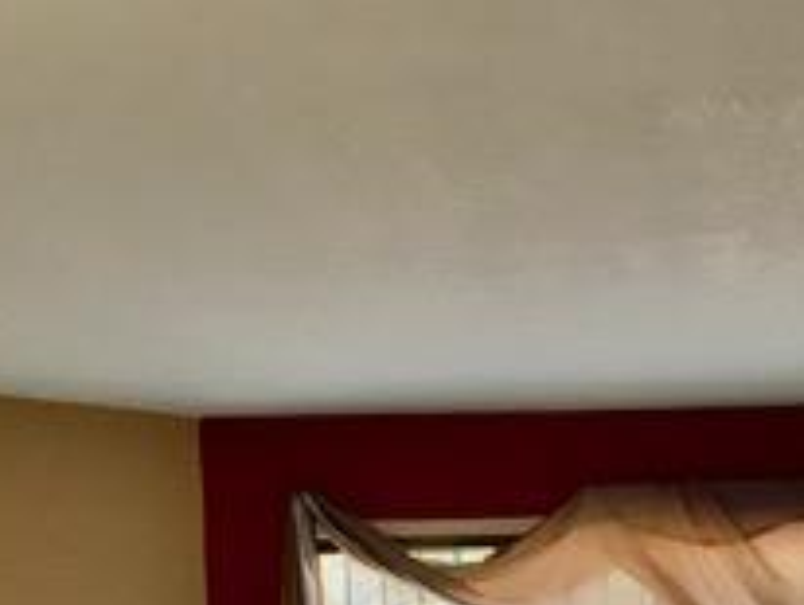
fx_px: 2093
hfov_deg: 21.5
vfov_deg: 15.4
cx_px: 640
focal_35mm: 90
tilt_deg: -3.7
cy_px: 867
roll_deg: +1.6
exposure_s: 1/40
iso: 25
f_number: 2.2
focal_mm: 4.15
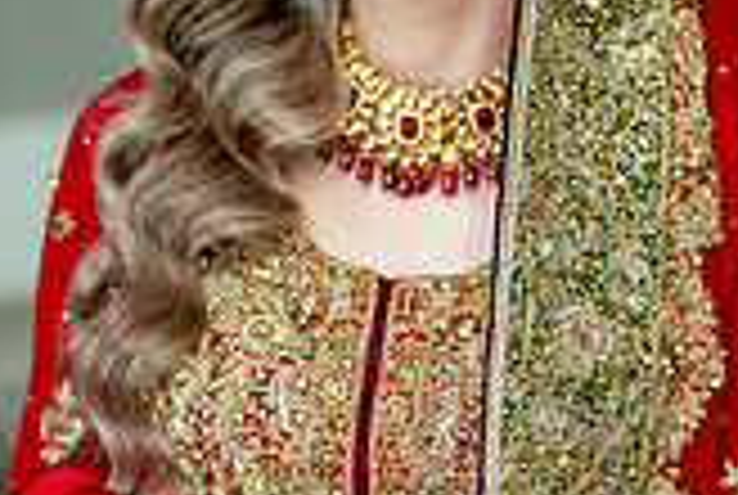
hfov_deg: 6.8
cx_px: 342
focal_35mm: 301
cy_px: 400
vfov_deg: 4.6
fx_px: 6182
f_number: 2
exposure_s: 1/200
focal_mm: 110
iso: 800
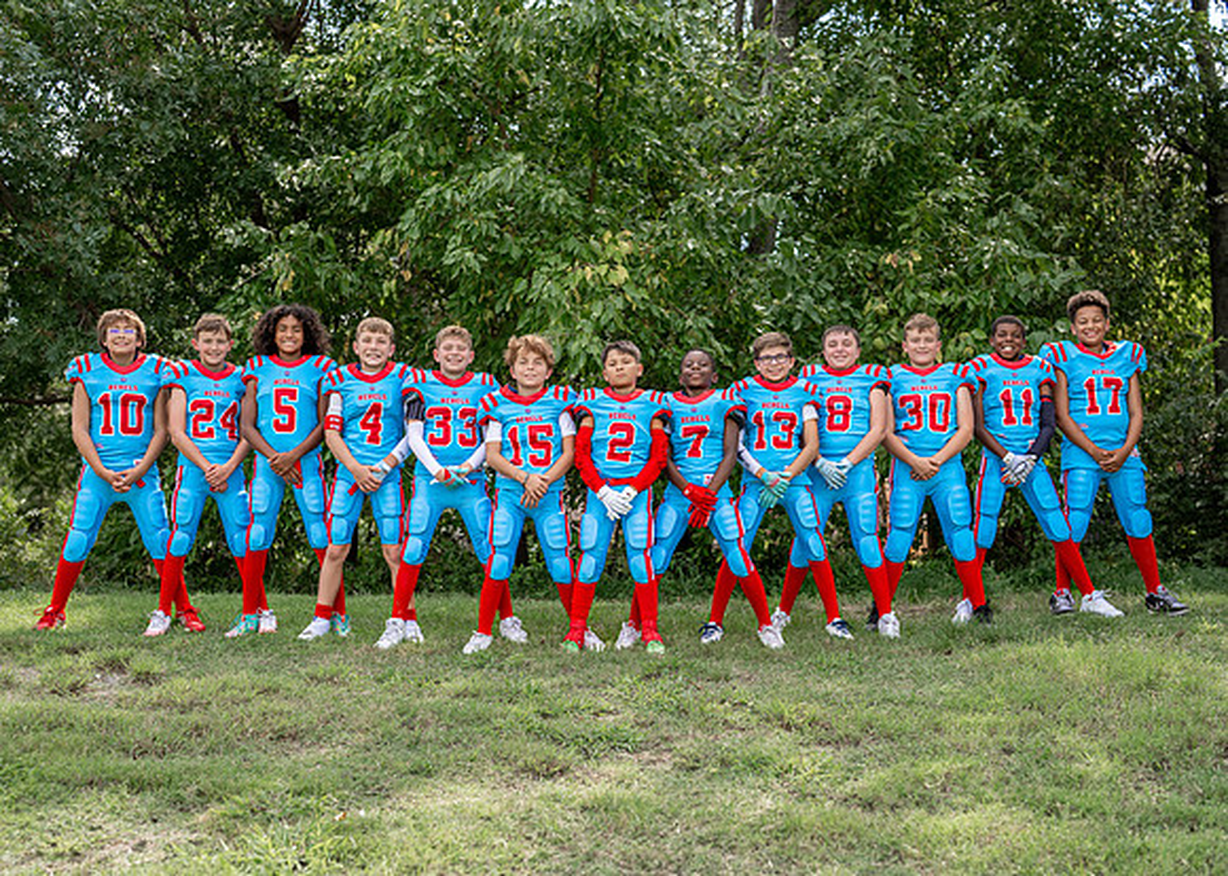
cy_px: 464
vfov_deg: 25.3
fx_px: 1954
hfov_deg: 34.9
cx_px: 635
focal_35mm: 56
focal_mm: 50
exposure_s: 1/1000
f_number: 2.5
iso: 100
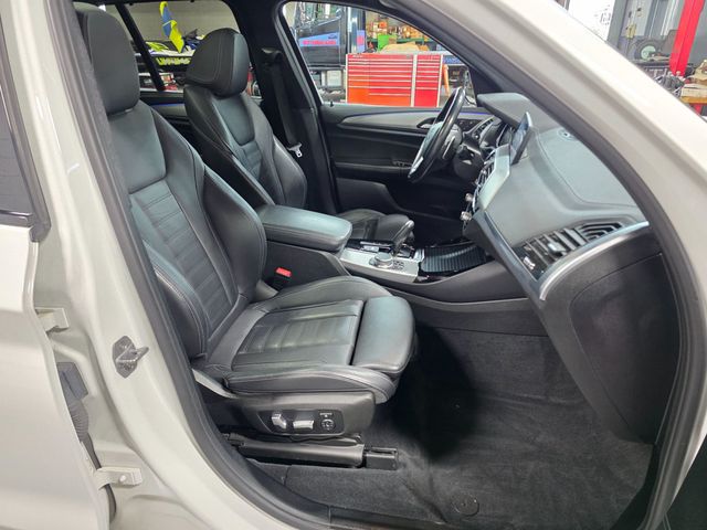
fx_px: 470
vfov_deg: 58.9
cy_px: 265
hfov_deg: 73.9
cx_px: 354
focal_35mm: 23
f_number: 1.7
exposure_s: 1/120
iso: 1000
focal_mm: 6.3
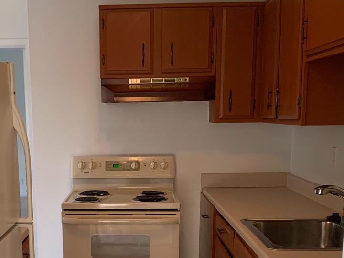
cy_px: 218
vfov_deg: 27.3
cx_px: 122
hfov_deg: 36.5
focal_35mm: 52
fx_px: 517
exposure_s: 1/60
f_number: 1.8
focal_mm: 4.25
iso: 125
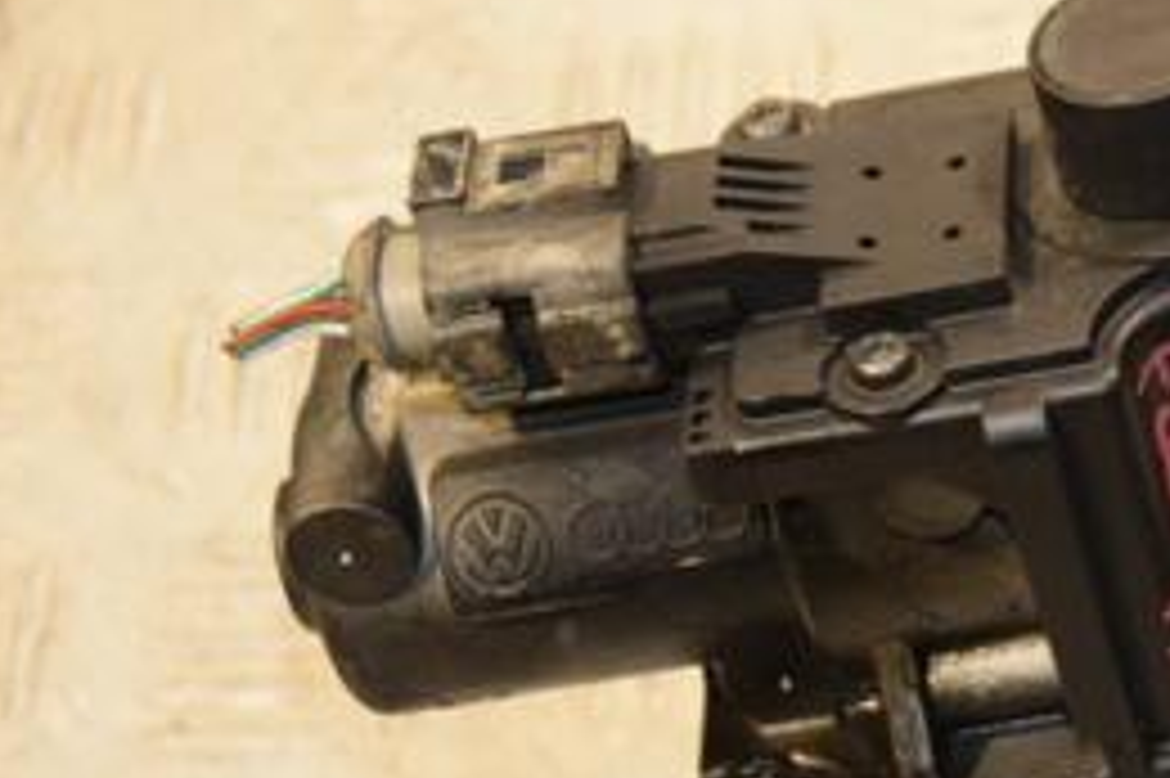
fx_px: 6983
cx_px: 1228
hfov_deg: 9.5
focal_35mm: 215
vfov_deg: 6.4
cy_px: 612
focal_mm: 62
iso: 800
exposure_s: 1/200
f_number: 5.3
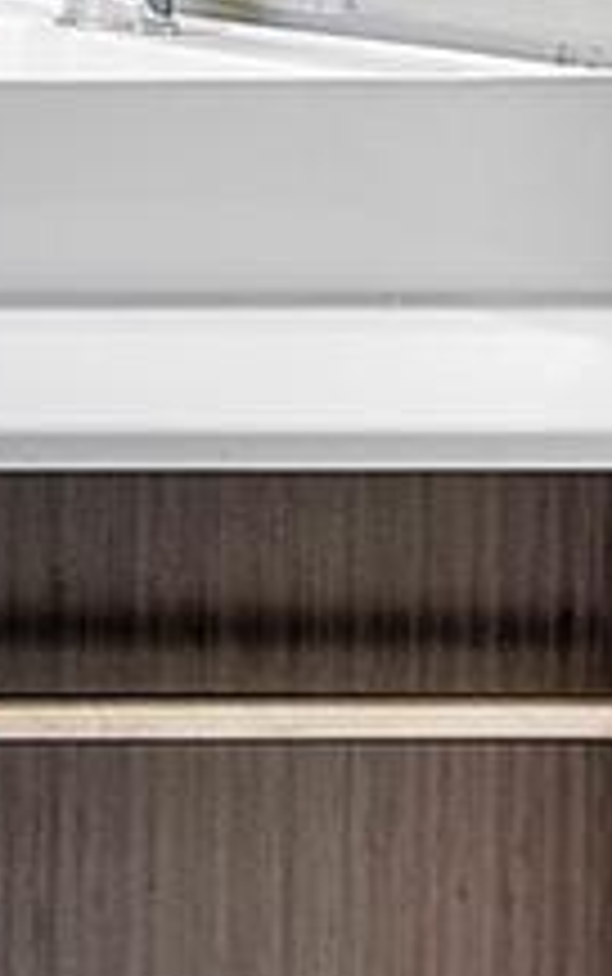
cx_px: -1580
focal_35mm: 72
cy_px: -225
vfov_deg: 25.4
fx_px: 1918
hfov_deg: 9.3
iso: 250
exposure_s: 1/8
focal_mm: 10
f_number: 10
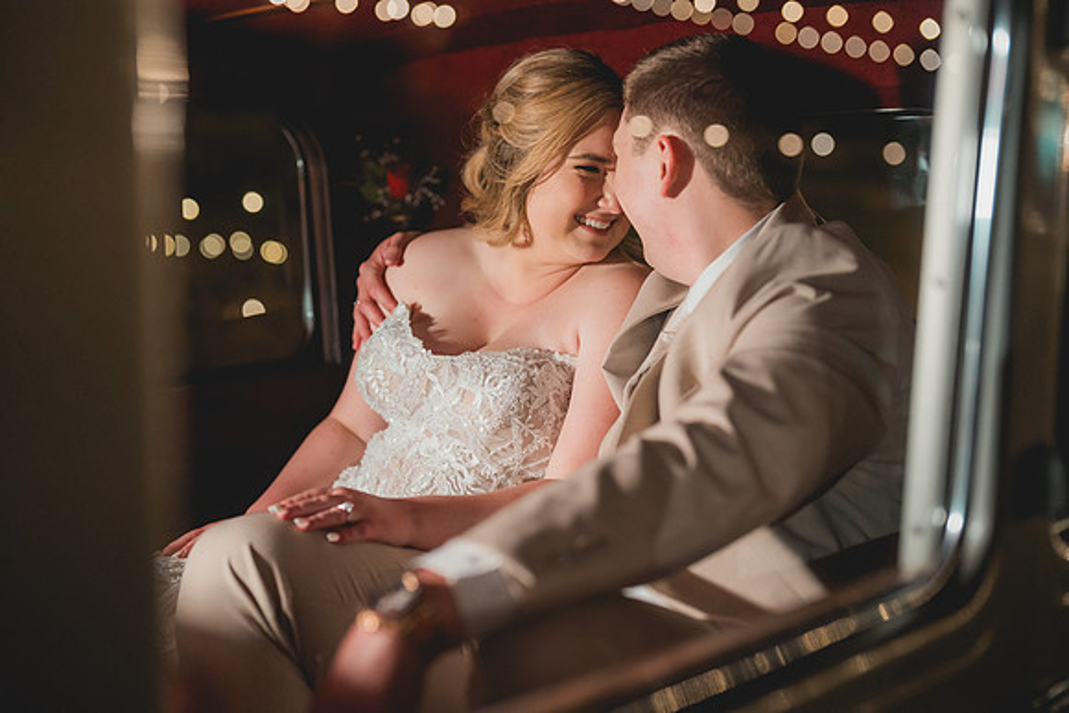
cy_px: 356
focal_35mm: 50
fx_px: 1485
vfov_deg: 27.0
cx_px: 534
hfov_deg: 39.6
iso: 1000
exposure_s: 1/100
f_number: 1.8
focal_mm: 50
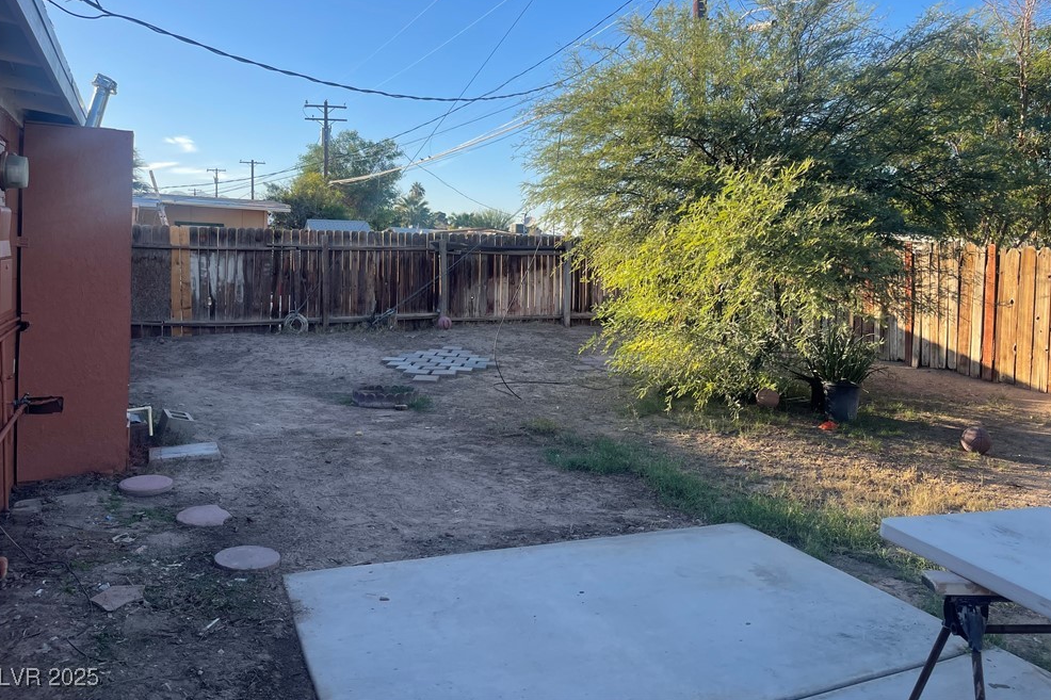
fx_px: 788
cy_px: 292
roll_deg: -2.1
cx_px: 537
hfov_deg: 67.4
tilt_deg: -2.5
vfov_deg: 47.7
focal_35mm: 27
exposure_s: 1/1294
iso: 32
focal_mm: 5.1
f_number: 1.6
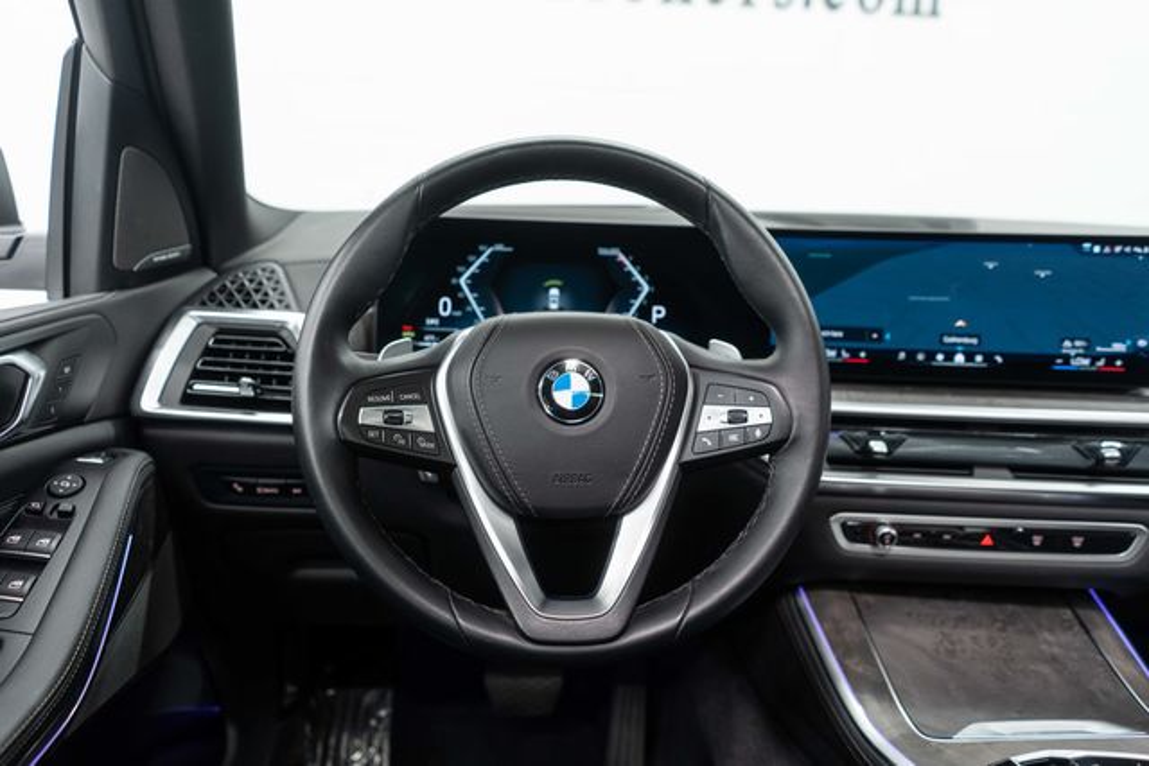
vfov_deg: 46.4
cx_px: 574
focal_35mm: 28
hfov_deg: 65.5
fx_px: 894
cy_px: 383
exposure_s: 1/40
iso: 640
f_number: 3.2
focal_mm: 28
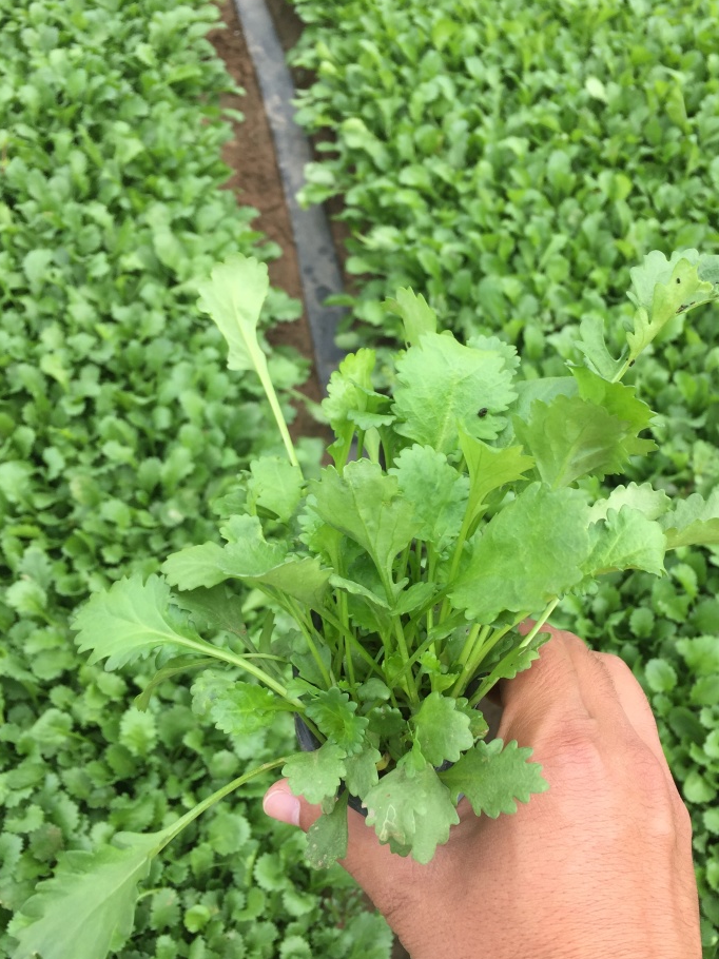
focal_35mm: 34
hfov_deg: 41.7
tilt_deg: -55.6
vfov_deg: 54.0
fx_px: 942
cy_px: 490
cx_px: 415
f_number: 2.2
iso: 32
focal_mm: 4.15
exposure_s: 1/670
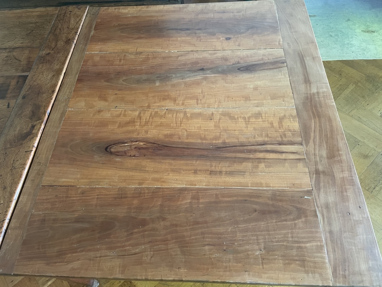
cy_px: 144
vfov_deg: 53.1
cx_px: 191
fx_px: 287
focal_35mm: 26
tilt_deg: -57.6
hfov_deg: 67.3
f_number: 1.6
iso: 400
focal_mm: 4.2
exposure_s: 1/50
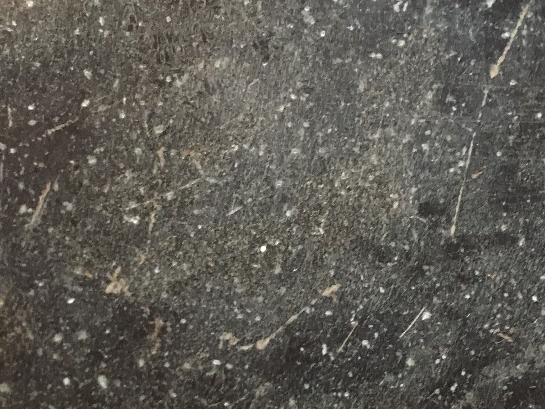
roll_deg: -3.4
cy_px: 247
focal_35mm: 60
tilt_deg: -13.9
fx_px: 945
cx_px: 320
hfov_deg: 32.1
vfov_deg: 24.4
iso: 400
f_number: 2.2
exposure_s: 1/17
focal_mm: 4.15
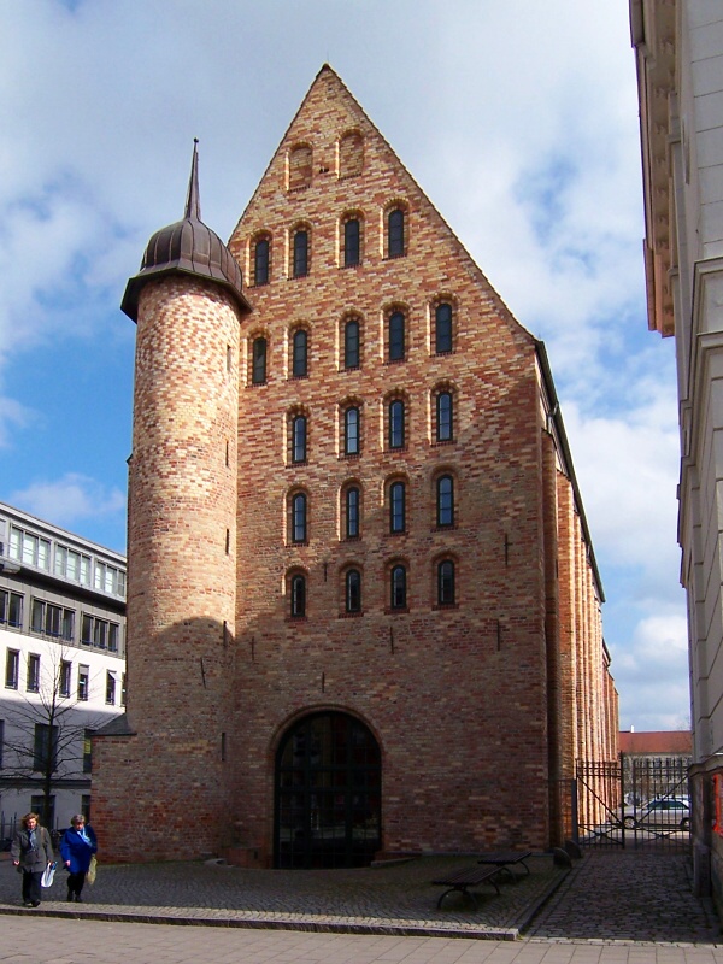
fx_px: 641
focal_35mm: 23
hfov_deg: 58.9
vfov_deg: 73.9
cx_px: 362
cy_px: 482
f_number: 5.6
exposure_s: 1/400
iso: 64
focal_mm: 3.8
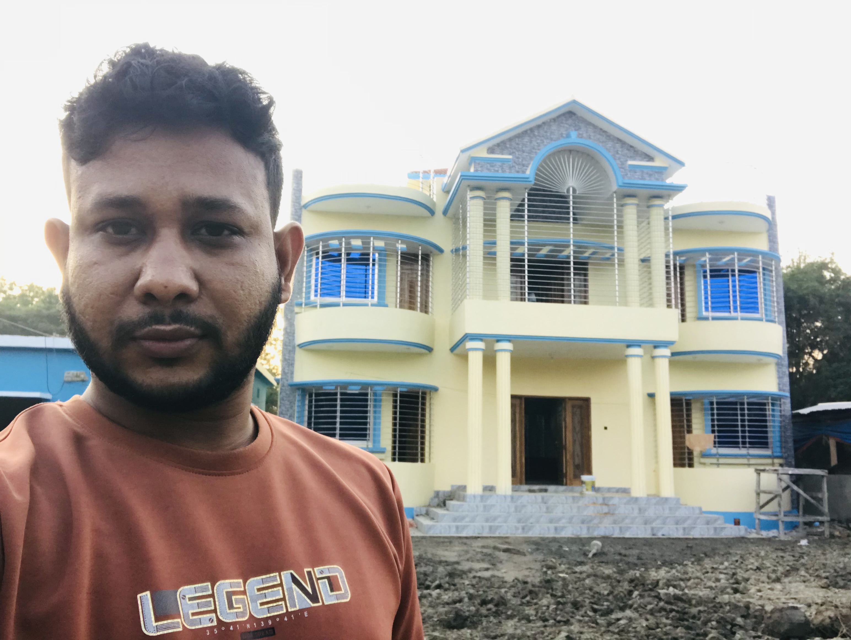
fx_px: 787
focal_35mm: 32
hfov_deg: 56.8
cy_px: 320
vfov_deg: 44.2
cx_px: 426
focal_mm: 2.87
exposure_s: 1/100
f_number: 2.2
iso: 40
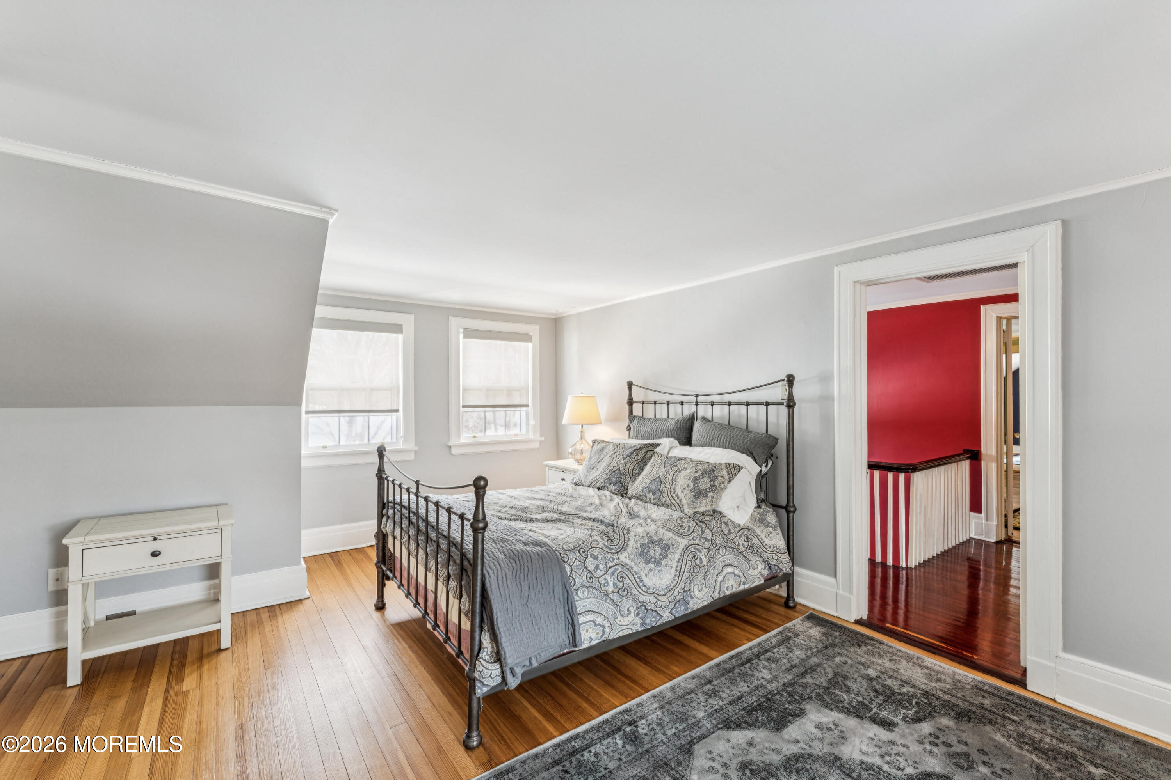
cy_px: 390
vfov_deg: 76.6
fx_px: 494
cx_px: 586
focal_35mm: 15
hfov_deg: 99.6
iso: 400
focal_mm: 15.2
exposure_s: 1/2.5
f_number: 13
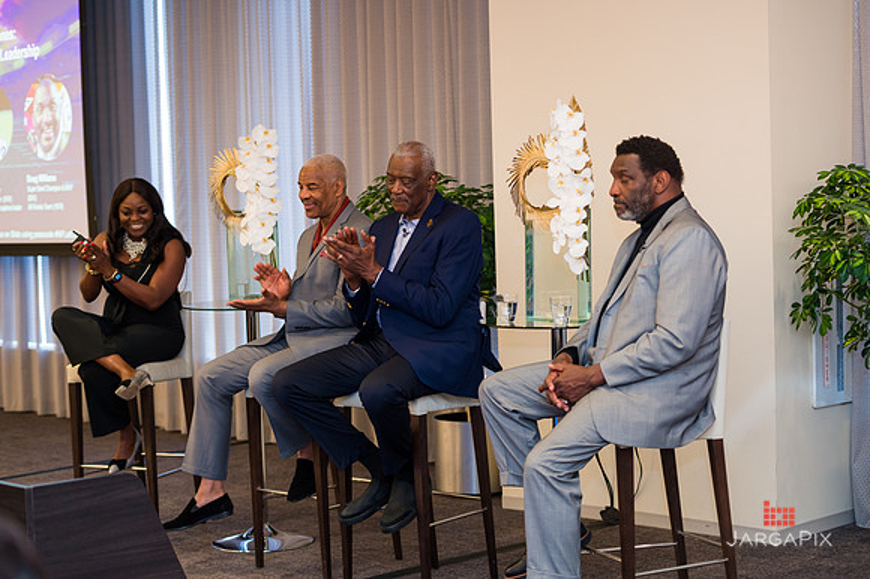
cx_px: 435
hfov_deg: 27.0
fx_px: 1811
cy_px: 290
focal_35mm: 75
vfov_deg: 18.2
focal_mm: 75
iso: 800
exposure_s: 1/200
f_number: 3.2
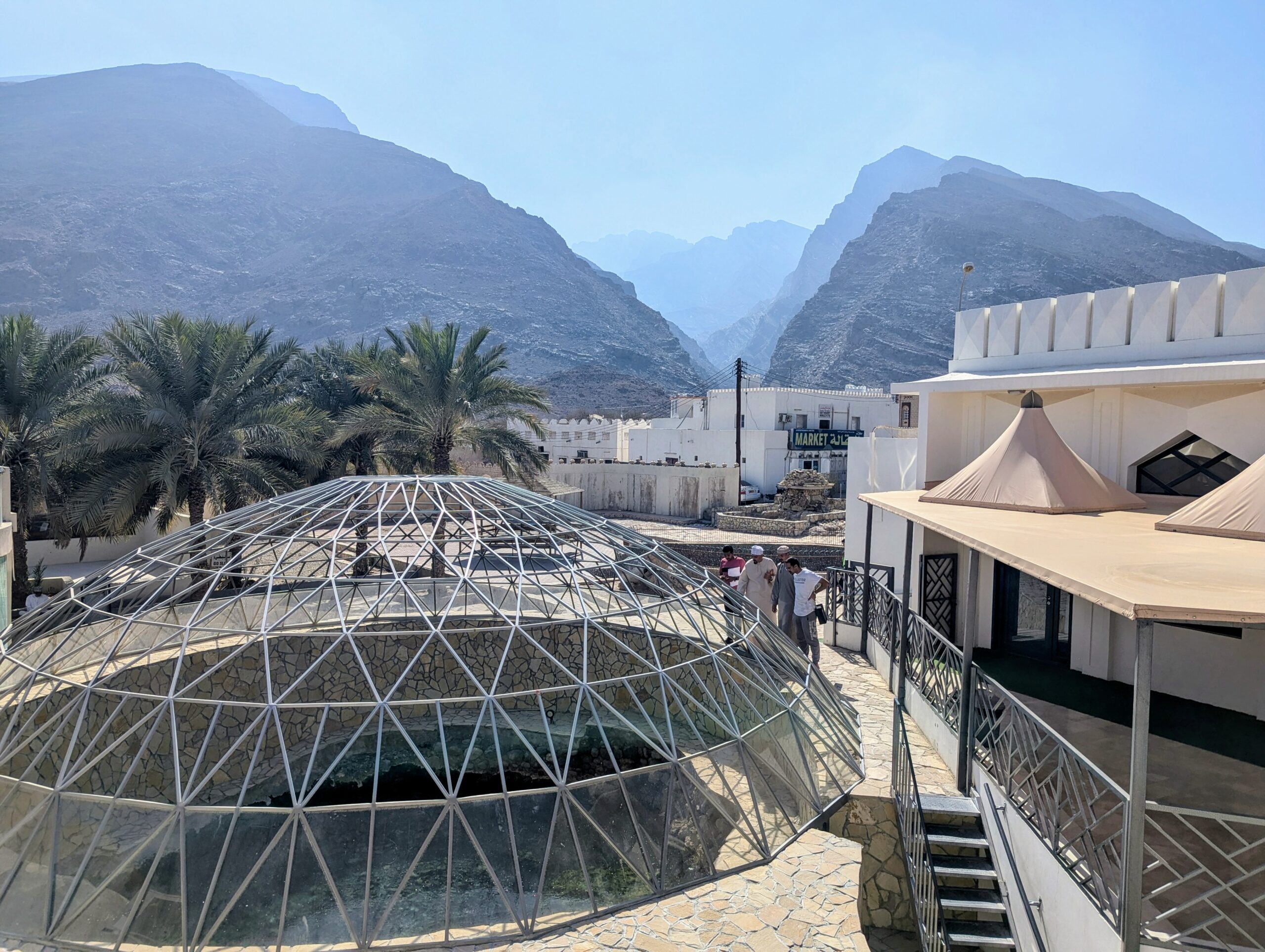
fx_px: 878
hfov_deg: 71.5
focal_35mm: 24
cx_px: 632
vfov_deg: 56.9
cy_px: 476
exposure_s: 1/3906
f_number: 1.85
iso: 46
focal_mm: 6.81
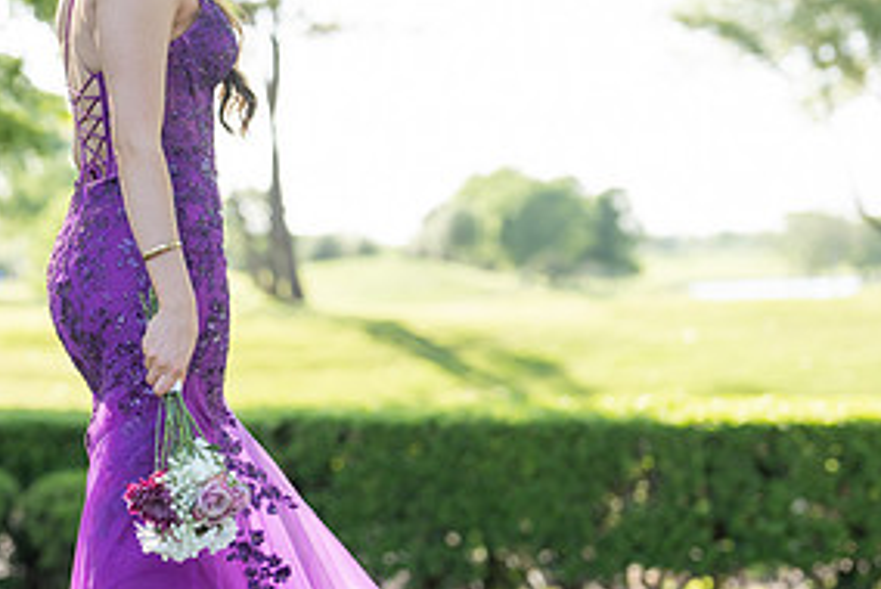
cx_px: 189
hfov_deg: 19.3
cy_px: 299
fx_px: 2572
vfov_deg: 13.1
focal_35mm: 105
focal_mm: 50
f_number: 1.8
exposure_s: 1/1000
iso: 160
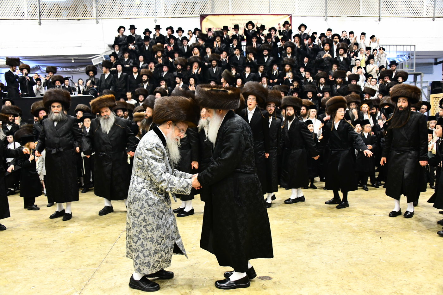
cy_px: 148
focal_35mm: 32
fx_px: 394
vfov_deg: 41.1
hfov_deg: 58.7
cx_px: 222
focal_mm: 32
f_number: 5.6
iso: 4000
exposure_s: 1/160
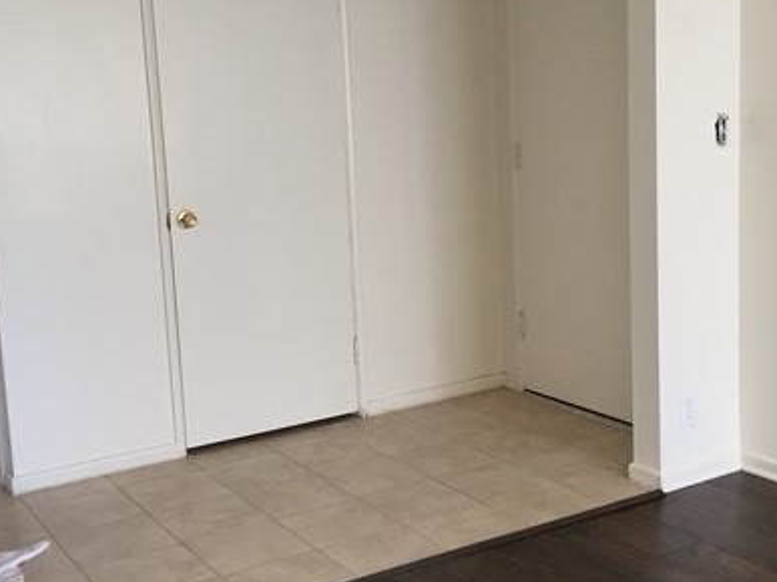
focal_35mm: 48
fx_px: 1077
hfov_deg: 39.7
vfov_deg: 30.2
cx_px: 410
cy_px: 253
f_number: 2.2
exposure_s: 1/30
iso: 40
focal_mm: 4.15
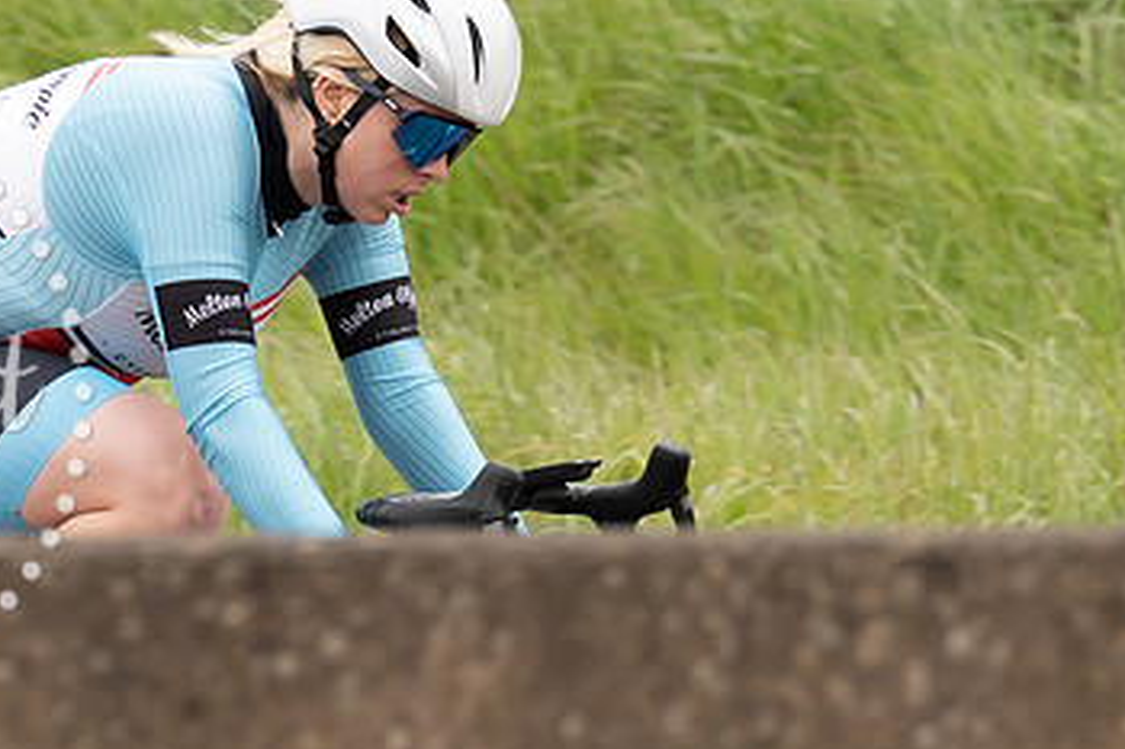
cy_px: 91
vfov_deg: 1.3
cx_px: 399
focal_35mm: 1062
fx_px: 33170
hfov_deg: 1.9
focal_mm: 200
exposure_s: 1/1000
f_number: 4
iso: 320
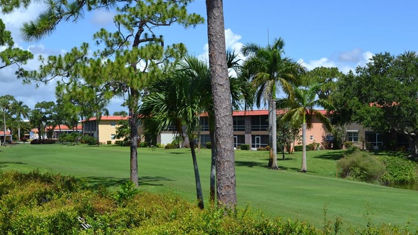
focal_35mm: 60
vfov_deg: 20.1
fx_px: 665
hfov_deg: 34.9
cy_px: 126
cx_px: 198
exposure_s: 1/250
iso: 100
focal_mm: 34
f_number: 8
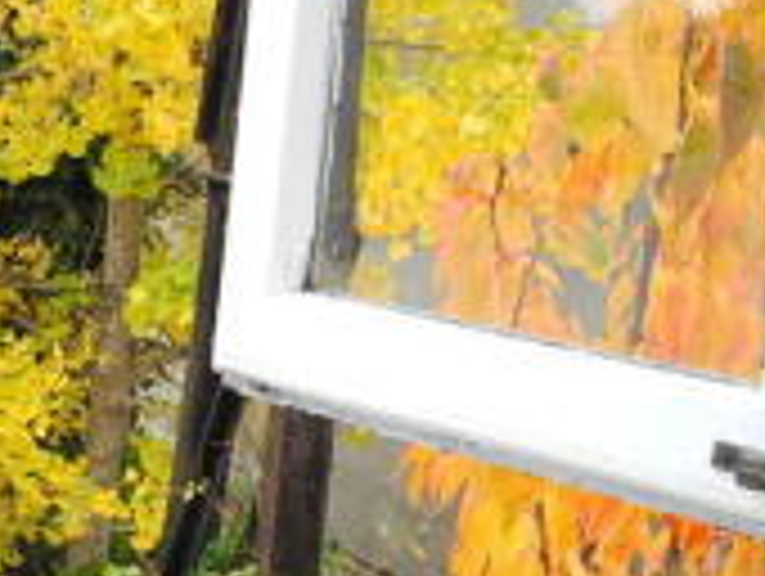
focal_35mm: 96
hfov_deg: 18.5
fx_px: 2125
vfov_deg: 15.4
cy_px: 344
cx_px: -317
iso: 100
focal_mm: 6
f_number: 2.8
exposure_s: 1/92.3
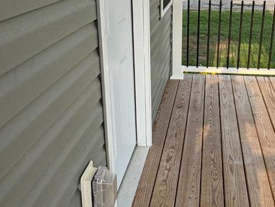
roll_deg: +1.2
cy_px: 78
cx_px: 171
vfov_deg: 32.7
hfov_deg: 42.6
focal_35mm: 44
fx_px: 350
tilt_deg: -20.9
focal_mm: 2.22
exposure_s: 1/540
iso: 40
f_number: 2.2
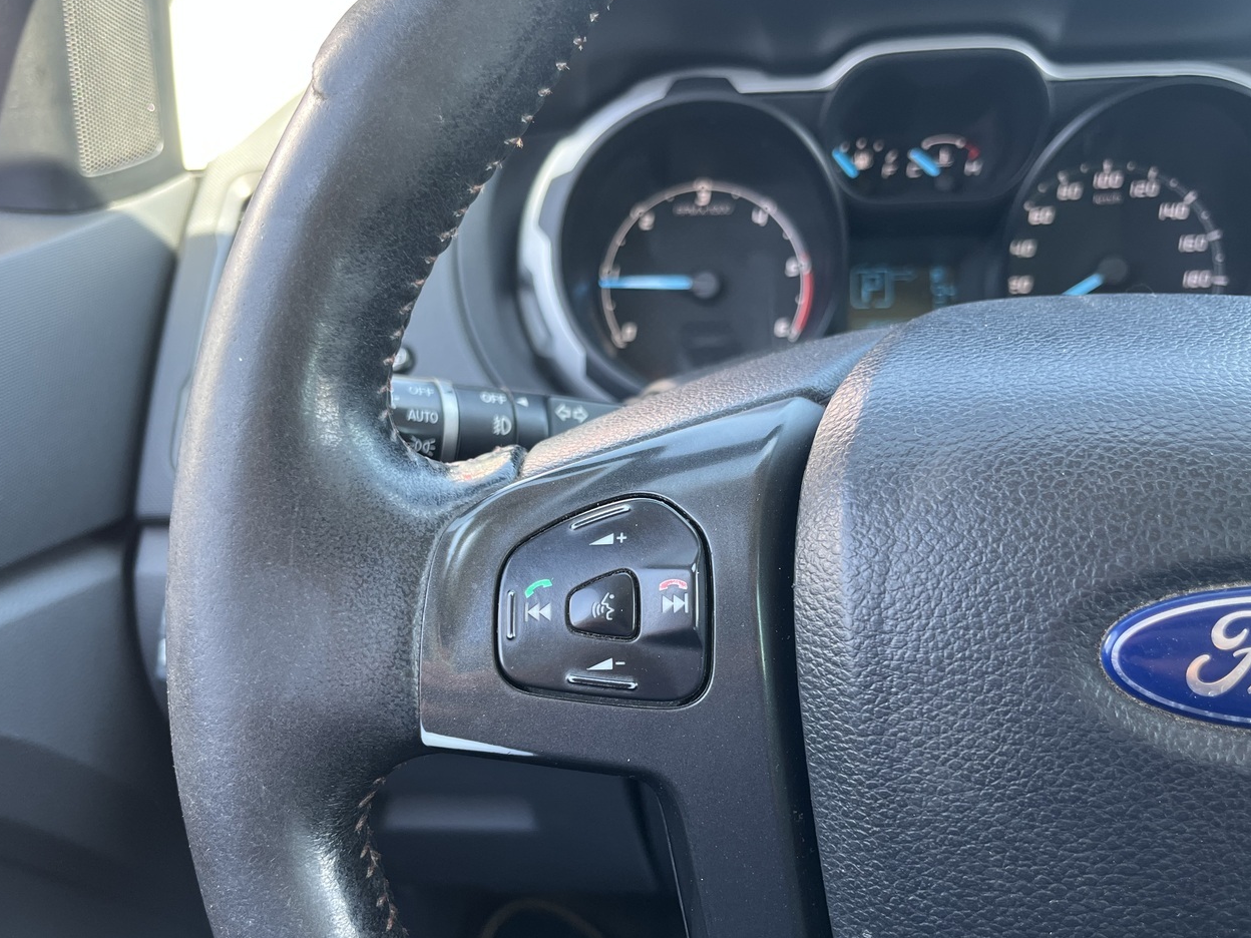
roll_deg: +3.6
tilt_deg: -25.1
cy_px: 494
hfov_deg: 60.0
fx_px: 1084
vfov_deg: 46.8
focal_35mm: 30
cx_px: 618
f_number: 1.6
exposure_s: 1/122
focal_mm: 5.1
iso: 80
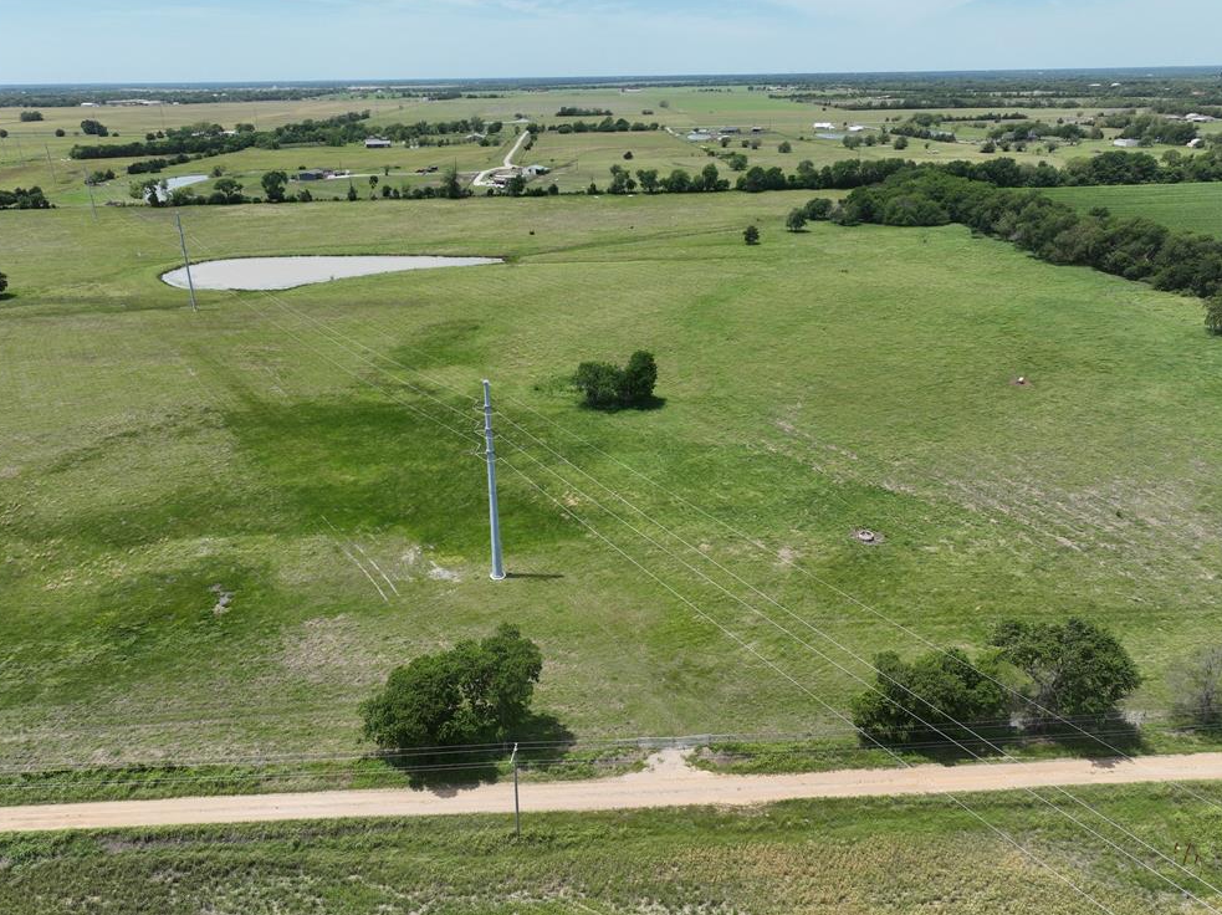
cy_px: 444
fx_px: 882
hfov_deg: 69.4
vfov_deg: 54.8
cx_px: 598
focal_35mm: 25
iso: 110
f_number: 2.8
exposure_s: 1/2000
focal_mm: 12.29
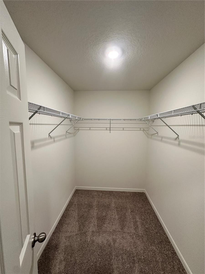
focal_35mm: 14
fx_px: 111
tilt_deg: -5.3
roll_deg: -1.9
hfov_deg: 85.7
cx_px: 102
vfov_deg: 102.1
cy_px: 137
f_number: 2.2
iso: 200
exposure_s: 1/60
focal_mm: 2.22
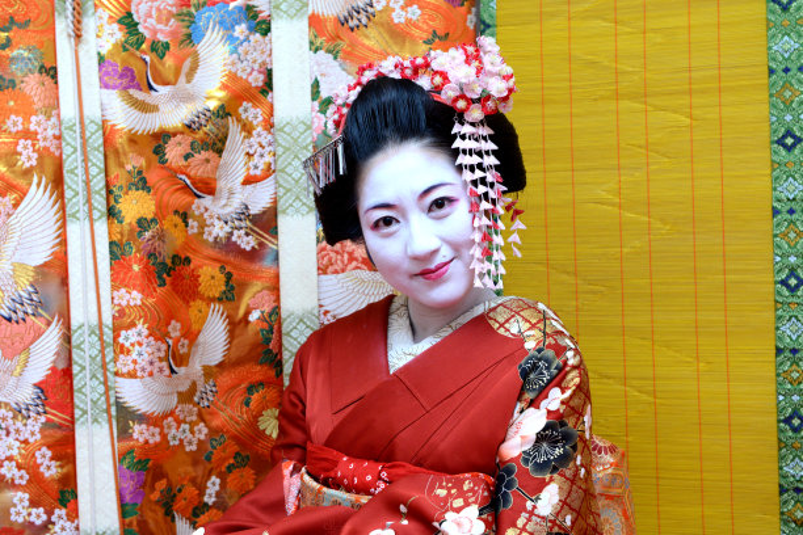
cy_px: 268
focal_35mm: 66
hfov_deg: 30.5
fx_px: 1472
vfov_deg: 20.6
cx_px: 402
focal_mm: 66
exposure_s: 1/80
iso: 1600
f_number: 6.3
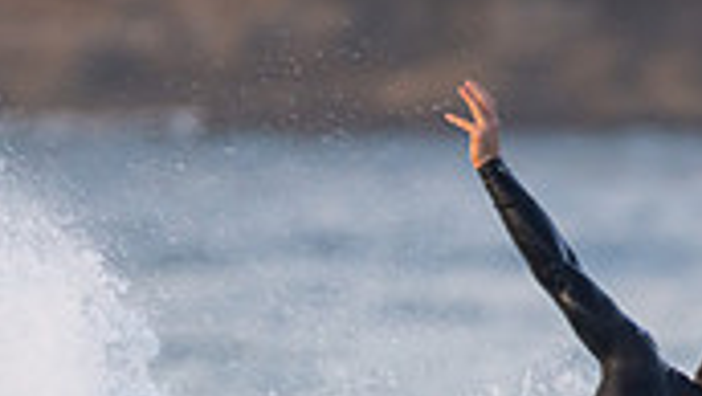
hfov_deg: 0.8
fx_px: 49452
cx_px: 559
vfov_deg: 0.5
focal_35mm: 2655
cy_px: 545
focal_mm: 500
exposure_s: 1/500
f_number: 5.6
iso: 560
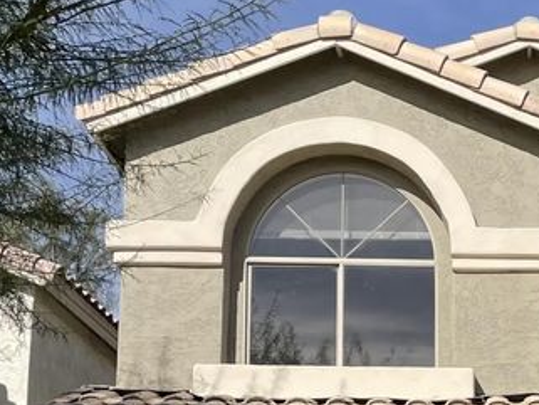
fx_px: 1293
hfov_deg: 22.4
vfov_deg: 17.1
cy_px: 467
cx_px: 578
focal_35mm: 83
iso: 32
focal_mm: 4.2
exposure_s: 1/5556
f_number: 1.6
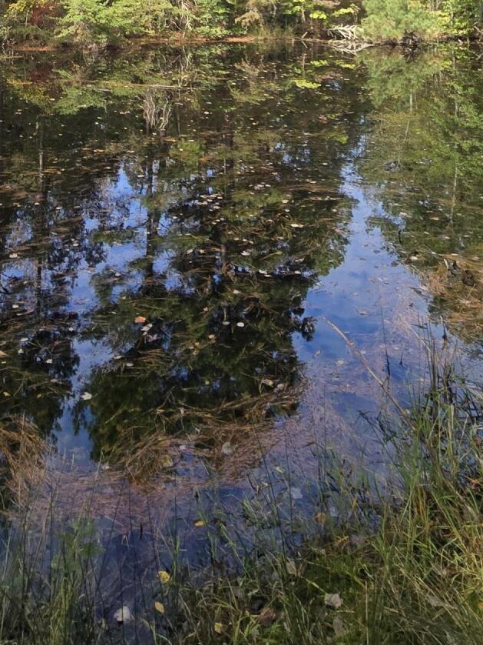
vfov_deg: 43.8
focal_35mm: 31
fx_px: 577
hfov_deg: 45.2
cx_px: 195
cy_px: -75
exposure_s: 1/633
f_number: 2.2
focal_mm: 2.2
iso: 50
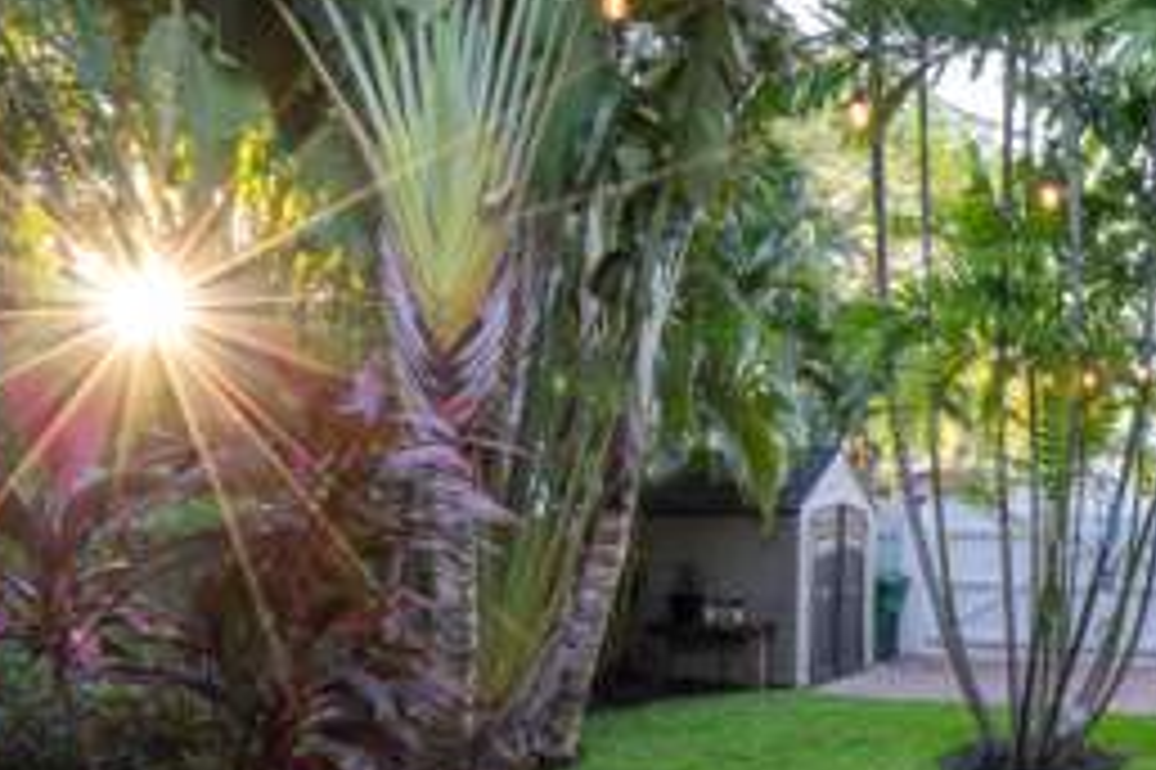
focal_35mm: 32
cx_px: 938
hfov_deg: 54.4
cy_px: 441
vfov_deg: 41.0
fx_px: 1027
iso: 50
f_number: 16
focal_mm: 16
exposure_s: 1
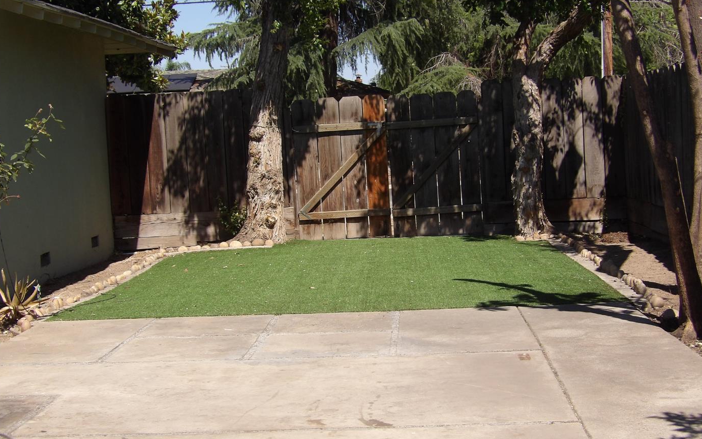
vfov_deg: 21.3
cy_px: 223
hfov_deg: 33.5
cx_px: 374
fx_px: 1167
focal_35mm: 61
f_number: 3.4
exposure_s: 1/832
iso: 100
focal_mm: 9.5
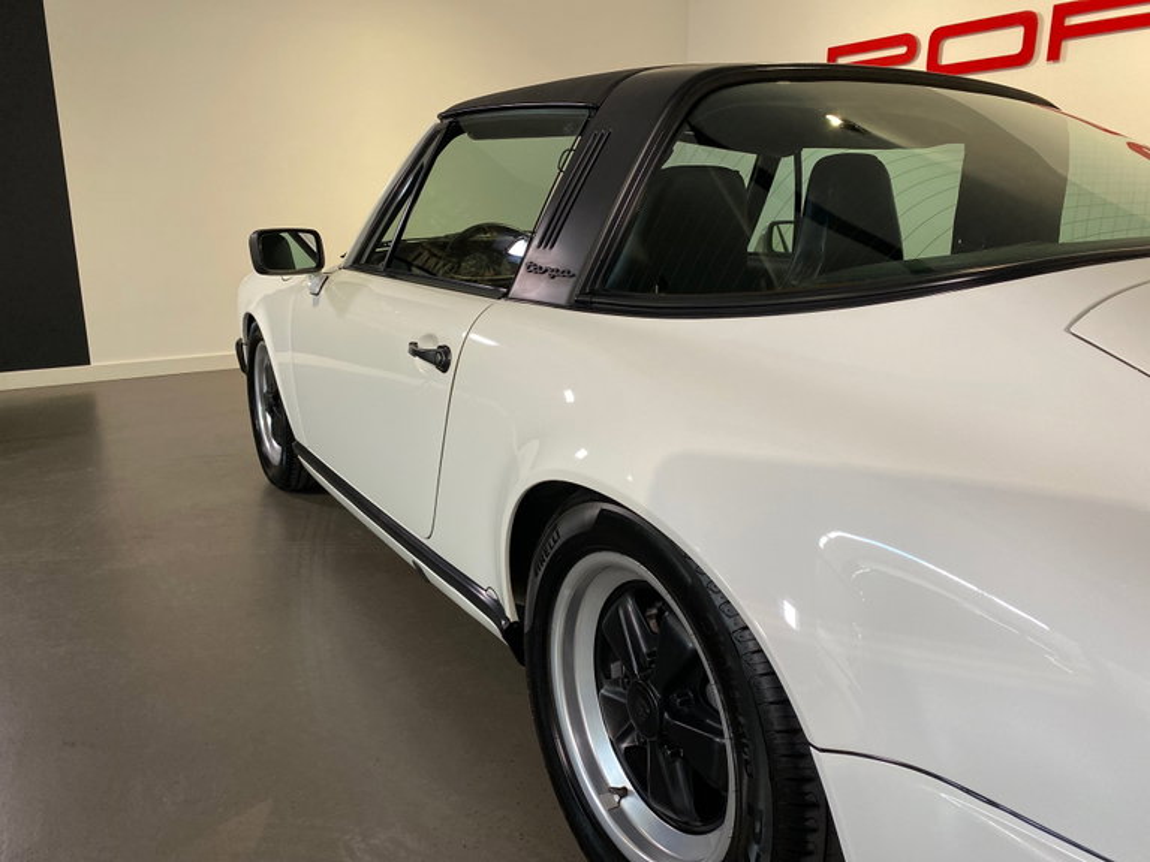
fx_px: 864
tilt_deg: -13.9
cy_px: 431
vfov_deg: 53.1
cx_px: 575
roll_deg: -0.4
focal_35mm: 26
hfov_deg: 67.3
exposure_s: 1/60
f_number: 1.8
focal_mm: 4.25
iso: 160
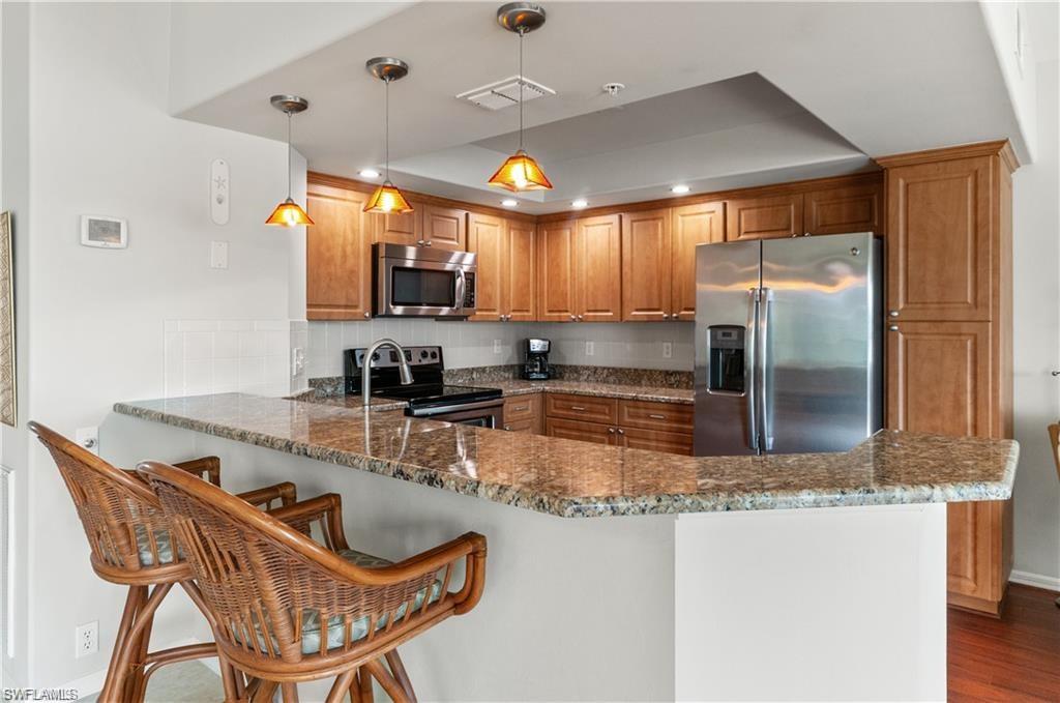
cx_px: 530
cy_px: 352
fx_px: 617
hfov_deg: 81.3
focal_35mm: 21
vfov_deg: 59.3
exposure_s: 1/15
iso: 200
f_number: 8
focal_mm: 14
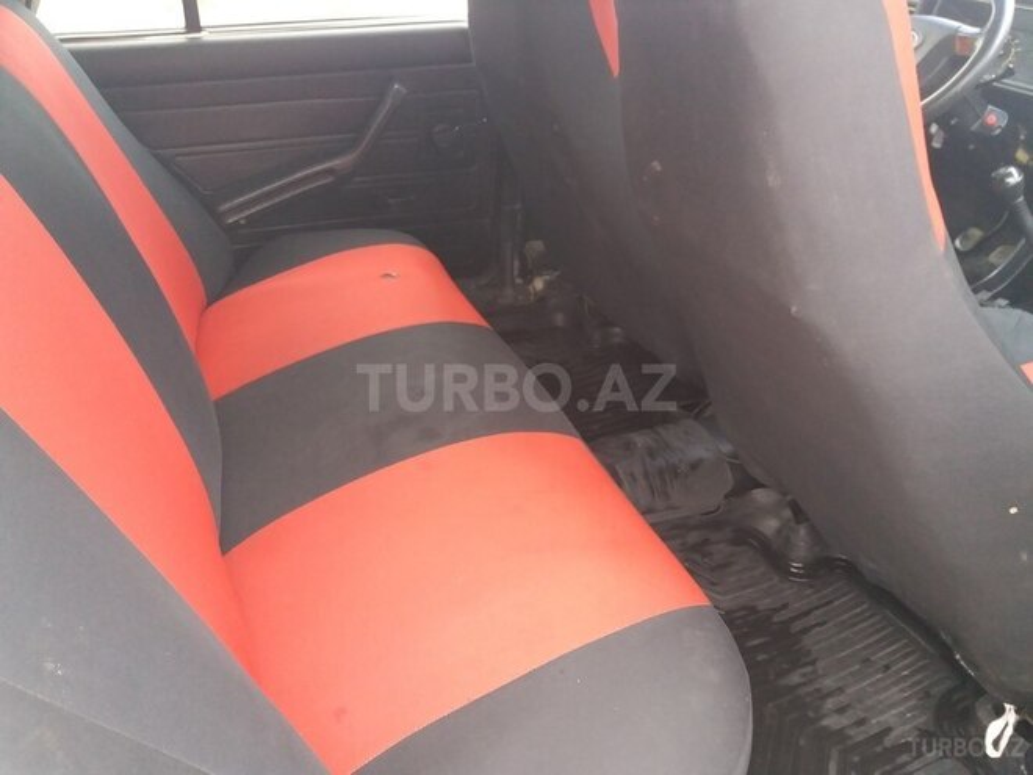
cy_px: 388
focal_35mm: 28
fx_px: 836
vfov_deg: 49.7
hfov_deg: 63.4
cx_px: 516
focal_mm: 3.7
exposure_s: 1/25
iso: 160
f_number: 1.9
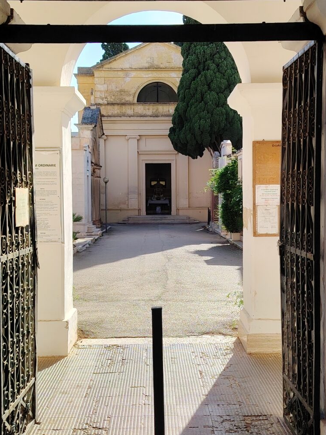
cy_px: 221
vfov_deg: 36.2
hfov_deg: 27.5
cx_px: 161
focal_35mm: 53
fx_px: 665
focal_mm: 5.25
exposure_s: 1/735
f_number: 1.75
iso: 100
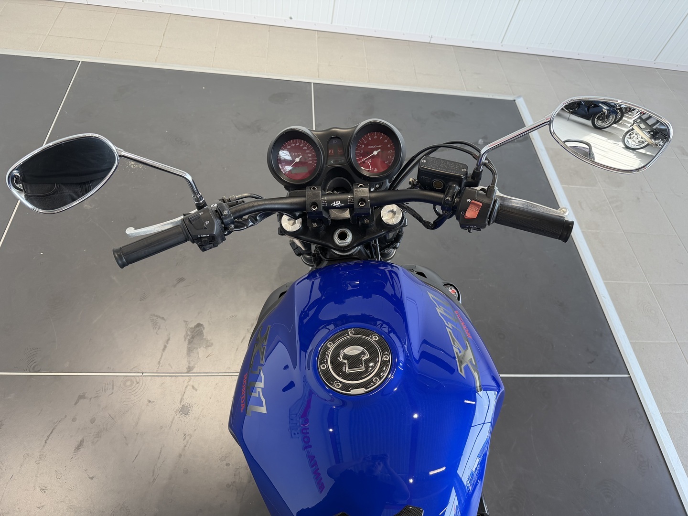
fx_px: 477
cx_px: 344
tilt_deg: -52.5
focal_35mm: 24
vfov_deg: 56.8
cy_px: 258
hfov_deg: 71.6
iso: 200
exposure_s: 1/161
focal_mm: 6.76
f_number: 1.78
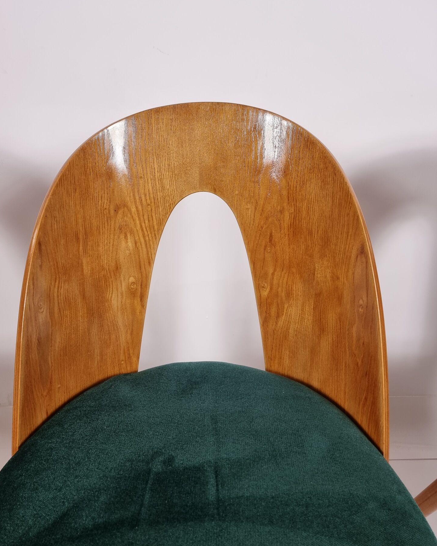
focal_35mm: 26
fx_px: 420
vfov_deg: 66.0
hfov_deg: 54.9
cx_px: 210
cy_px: 280
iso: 50
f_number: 1.8
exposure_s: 1/100
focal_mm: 6.7
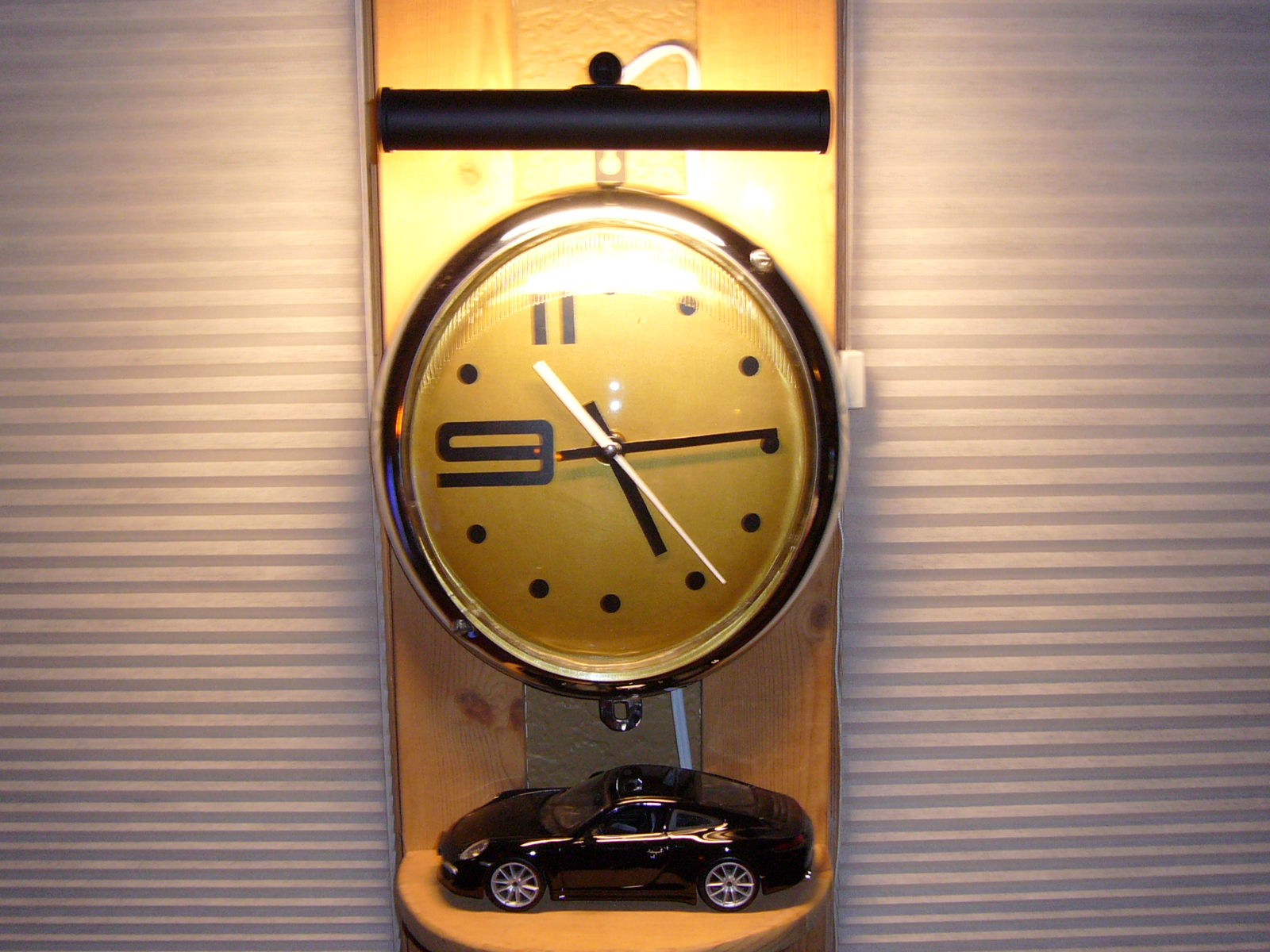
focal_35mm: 41
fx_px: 1504
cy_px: 476
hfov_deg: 45.8
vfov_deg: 35.1
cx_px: 635
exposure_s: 1/8
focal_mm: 4.9
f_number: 2.9
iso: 100
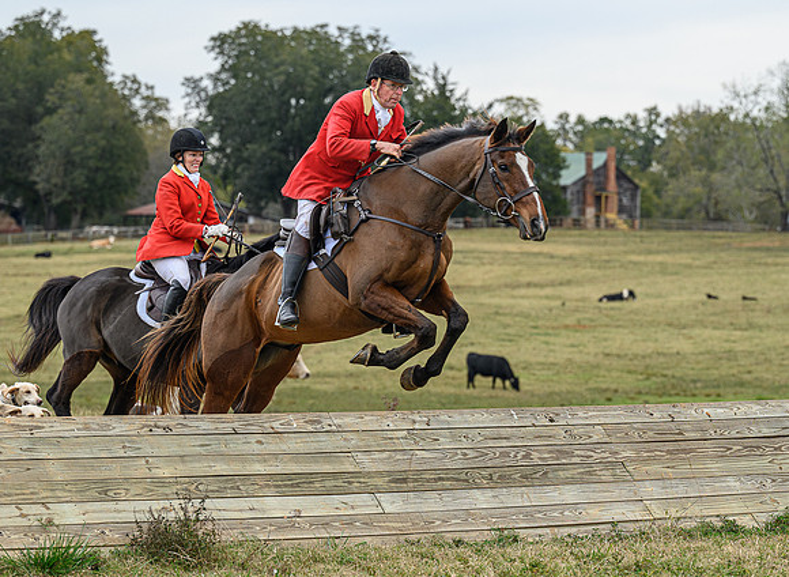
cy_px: 312
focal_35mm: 154
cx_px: 448
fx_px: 3472
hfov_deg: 13.0
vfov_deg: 9.5
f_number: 3.5
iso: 500
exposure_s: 1/640
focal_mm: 103
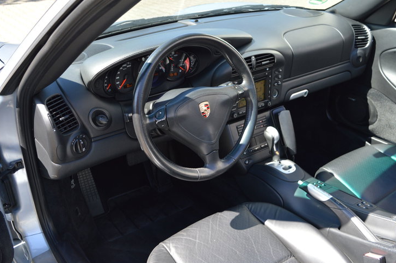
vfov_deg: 35.0
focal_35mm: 38
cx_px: 201
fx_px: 418
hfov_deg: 50.7
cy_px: 135
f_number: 5.6
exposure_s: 1/125
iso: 180
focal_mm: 24
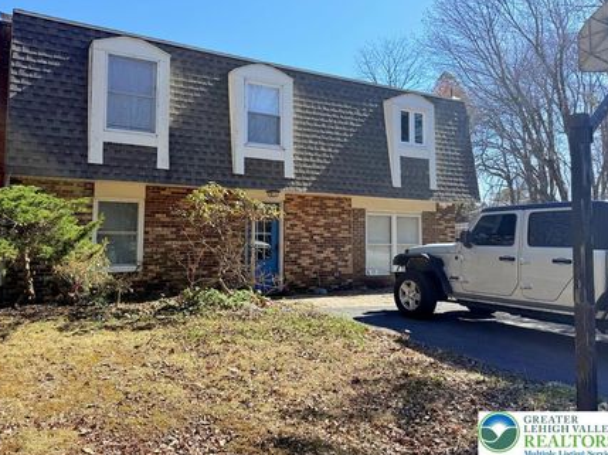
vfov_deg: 49.5
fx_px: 491
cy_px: 192
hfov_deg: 63.3
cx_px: 265
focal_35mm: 28
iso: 80
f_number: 1.78
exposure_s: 1/2445
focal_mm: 6.76
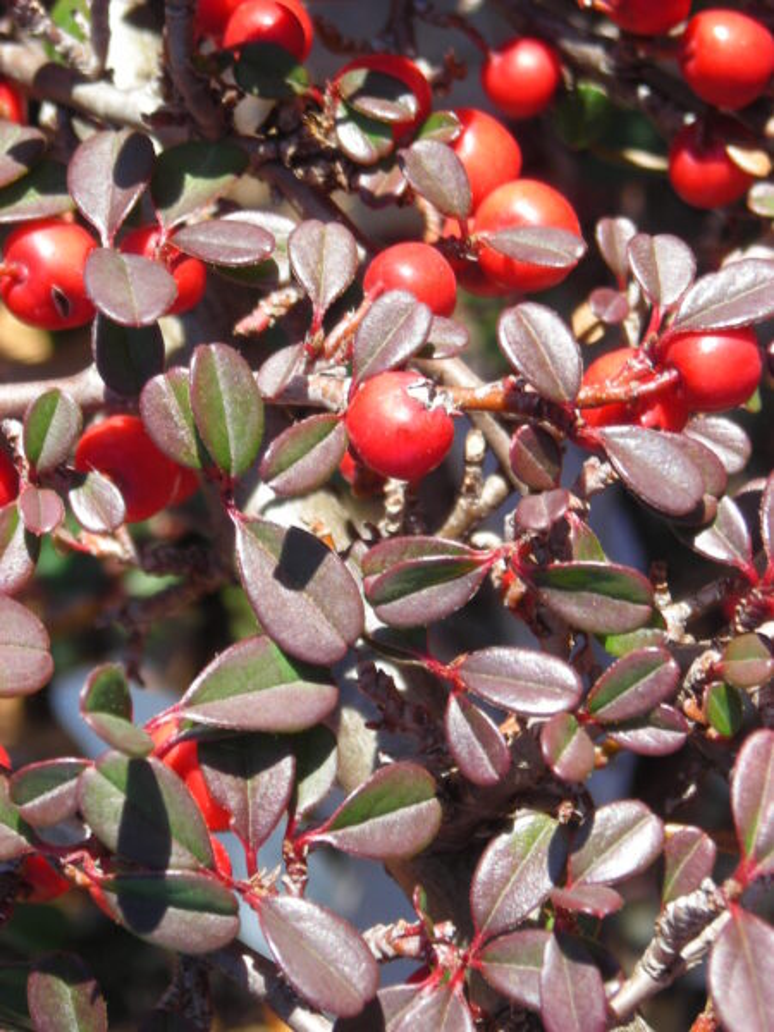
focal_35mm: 116
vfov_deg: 17.0
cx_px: 387
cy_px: 516
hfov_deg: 12.8
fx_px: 3458
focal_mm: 19.2
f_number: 5.3
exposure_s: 1/78.3
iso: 50
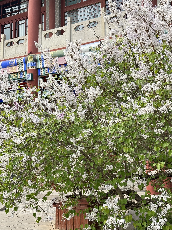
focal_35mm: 48
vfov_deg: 39.7
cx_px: 86
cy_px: 115
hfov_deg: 30.3
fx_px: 318
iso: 64
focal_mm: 6.86
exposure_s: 1/1242
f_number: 1.78
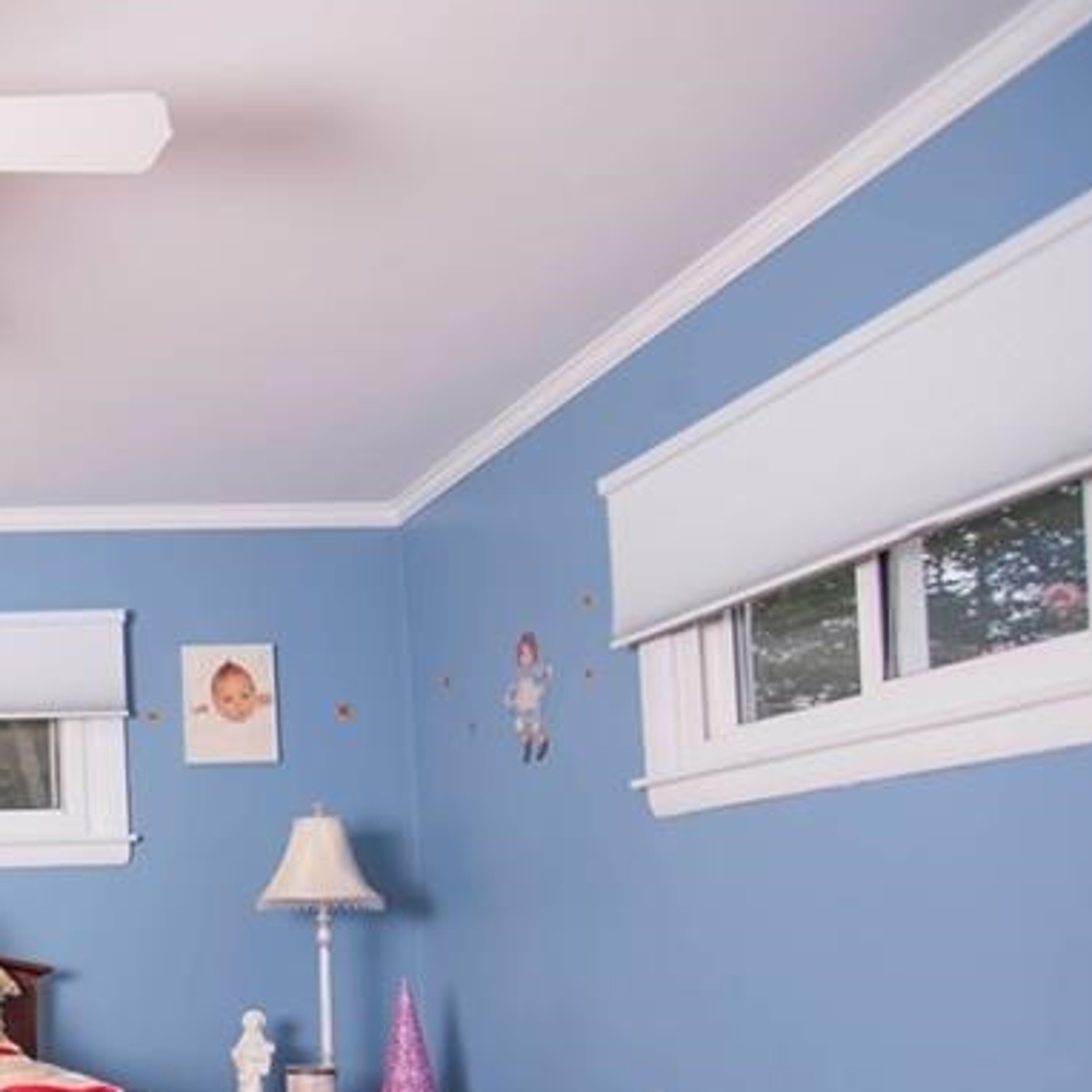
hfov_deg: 31.5
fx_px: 1463
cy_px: 899
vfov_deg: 39.1
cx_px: -329
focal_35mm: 41
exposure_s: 1/200
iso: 100
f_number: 6.3
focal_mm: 18
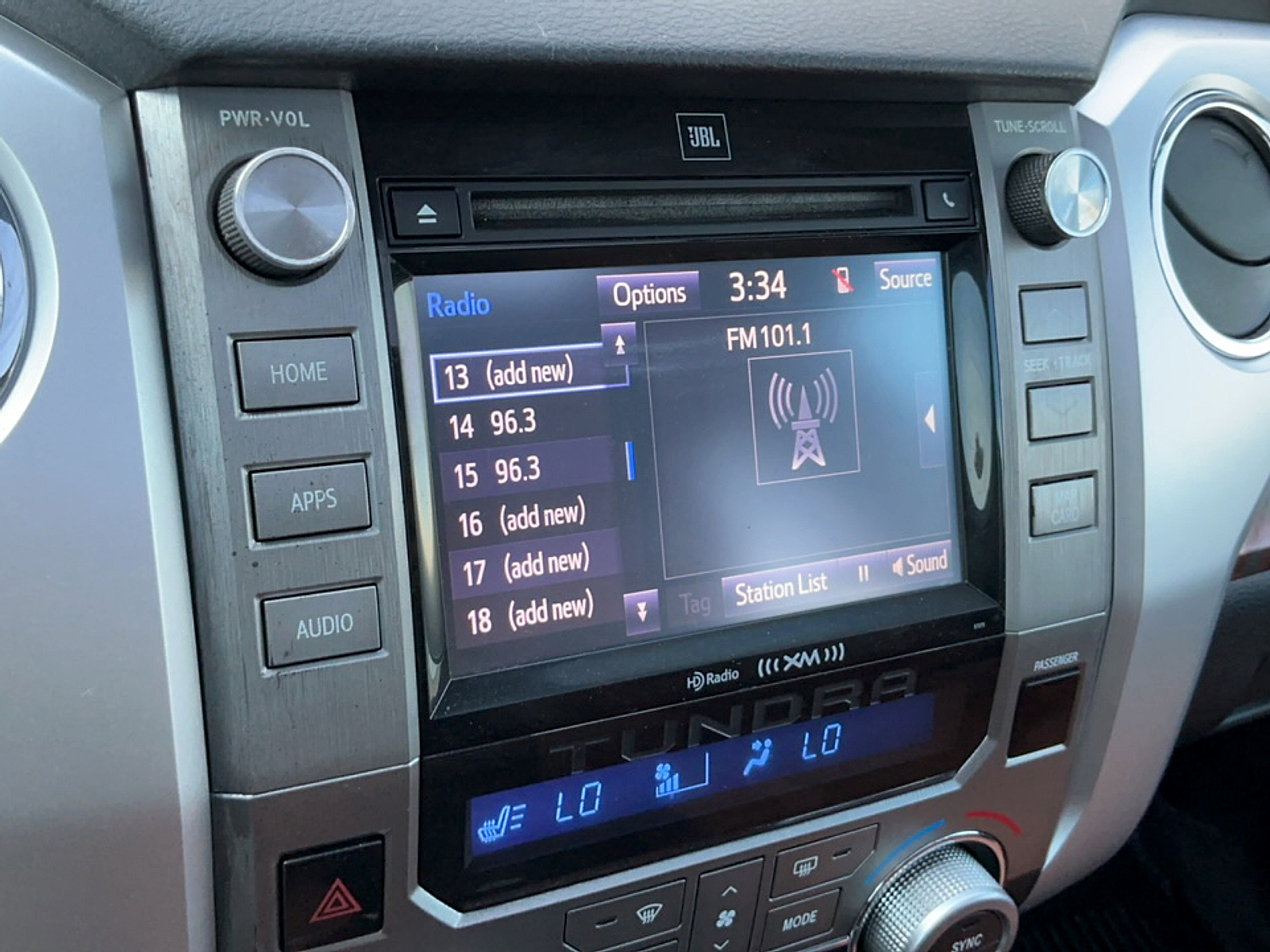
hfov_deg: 60.0
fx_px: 1101
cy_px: 476
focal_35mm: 30
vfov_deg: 46.8
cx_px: 635
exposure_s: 1/60
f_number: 1.8
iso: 80
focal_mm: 3
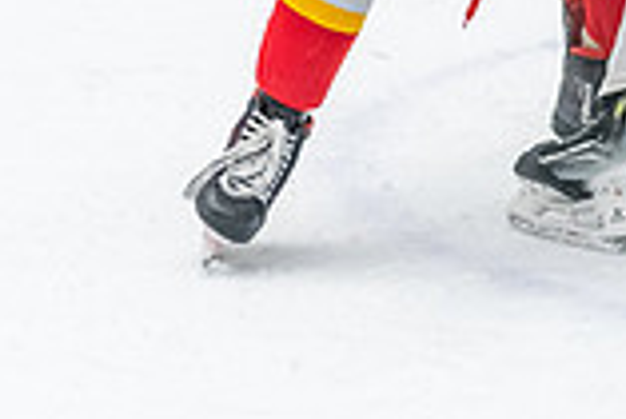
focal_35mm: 366
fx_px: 6370
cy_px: -320
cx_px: 885
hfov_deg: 5.6
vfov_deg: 3.7
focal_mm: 75
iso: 3200
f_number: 2.8
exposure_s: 1/800
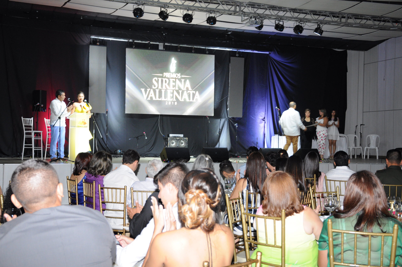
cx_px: 201
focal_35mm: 51
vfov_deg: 26.4
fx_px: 569
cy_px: 134
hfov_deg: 38.9
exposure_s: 1/25
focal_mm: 34
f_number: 5.6
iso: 1000
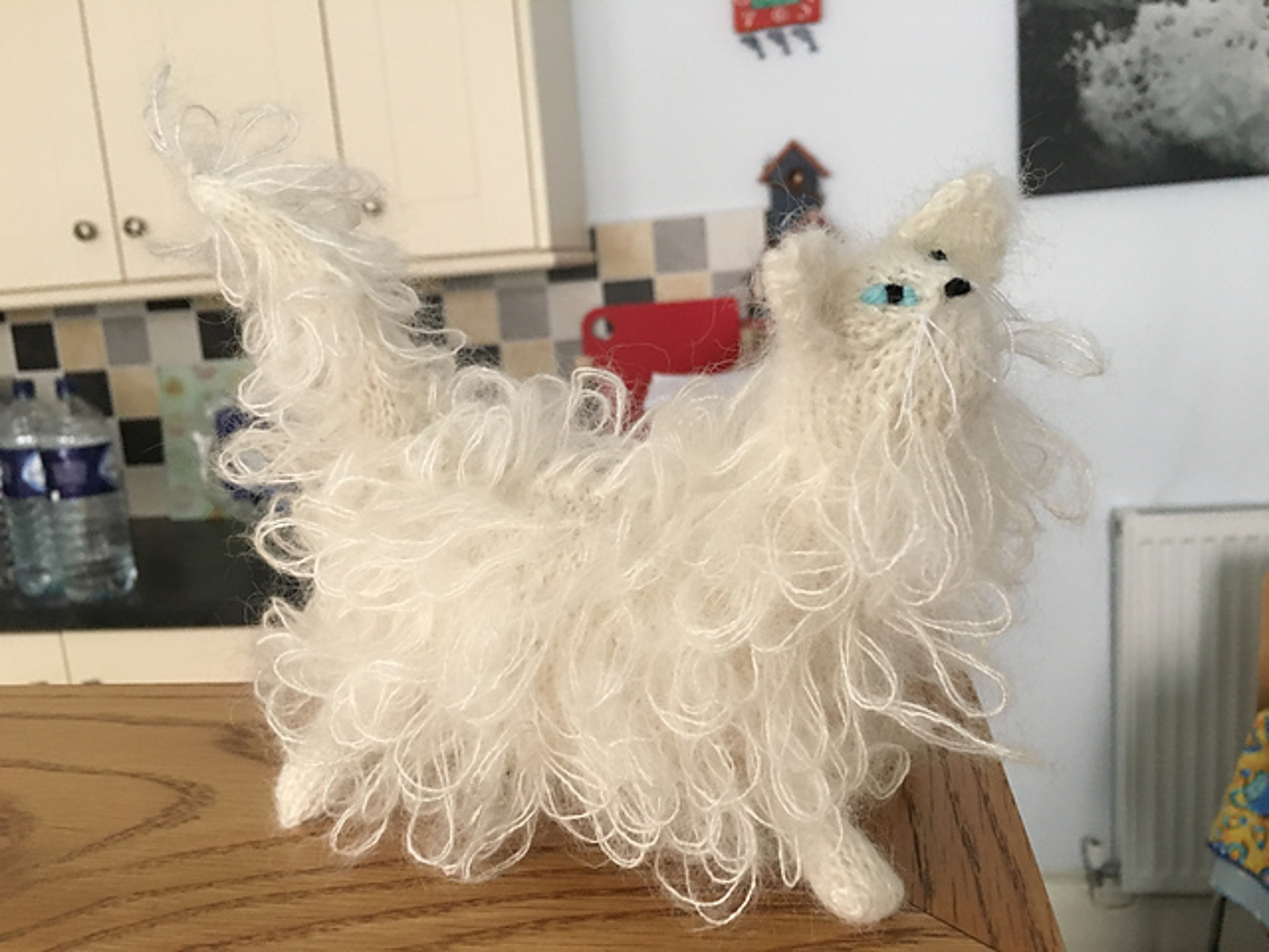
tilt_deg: -10.8
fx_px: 1063
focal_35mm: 29
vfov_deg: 48.2
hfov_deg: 61.7
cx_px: 634
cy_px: 476
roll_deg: +5.1
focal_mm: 4.15
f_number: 2.2
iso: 200
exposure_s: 1/20
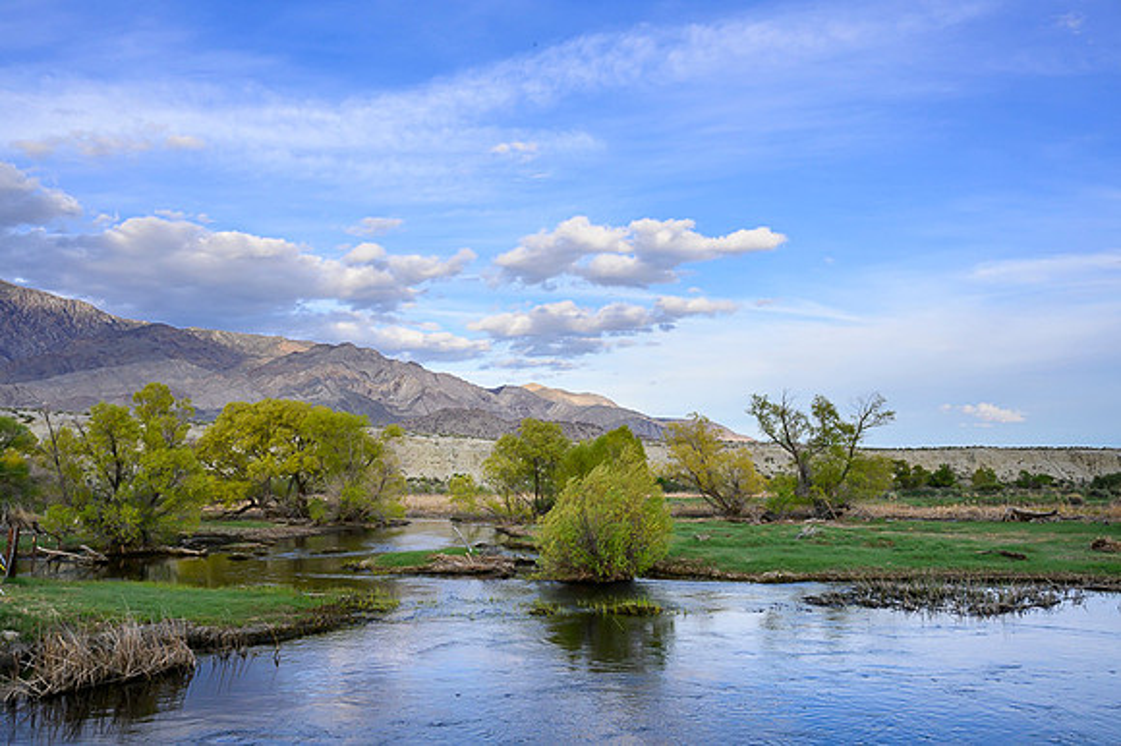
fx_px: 887
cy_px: 373
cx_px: 560
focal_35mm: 28
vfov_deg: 45.6
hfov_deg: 64.6
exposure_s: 1/80
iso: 320
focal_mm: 28.5
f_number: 16
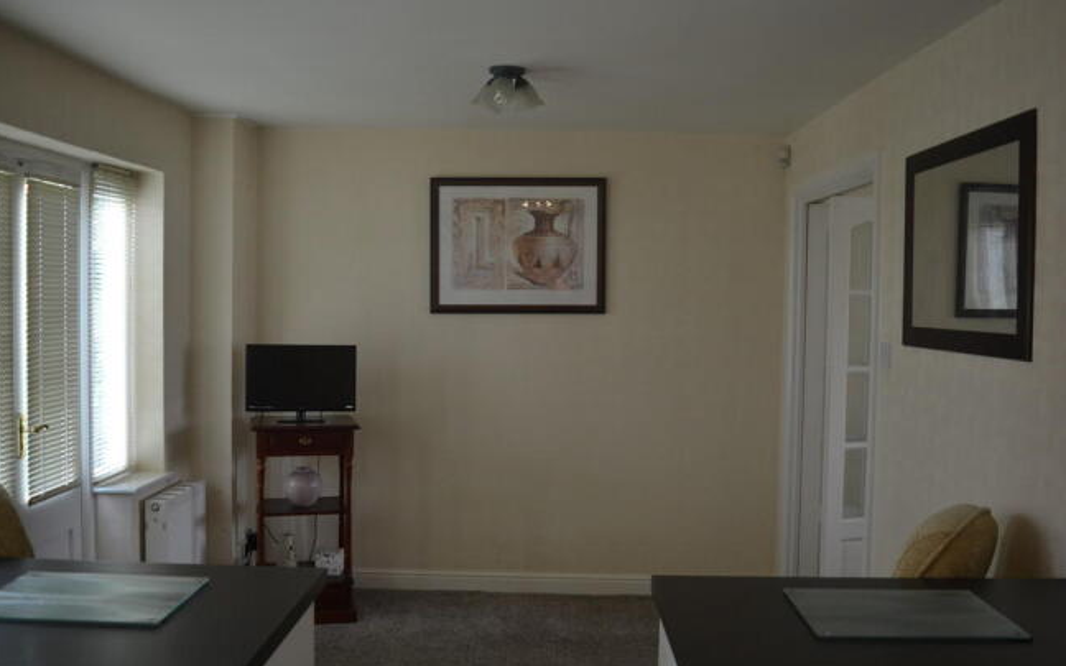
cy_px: 333
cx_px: 532
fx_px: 988
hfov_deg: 56.7
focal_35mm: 34
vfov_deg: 37.3
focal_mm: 22
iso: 500
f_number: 4
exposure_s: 1/60
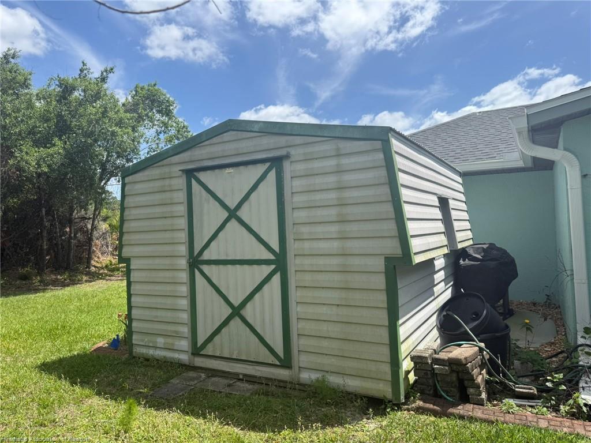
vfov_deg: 56.8
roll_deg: +0.9
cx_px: 296
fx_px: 410
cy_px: 222
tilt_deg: +4.2
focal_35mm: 24
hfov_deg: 71.6
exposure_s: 1/4167
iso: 80
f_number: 1.78
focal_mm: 6.76
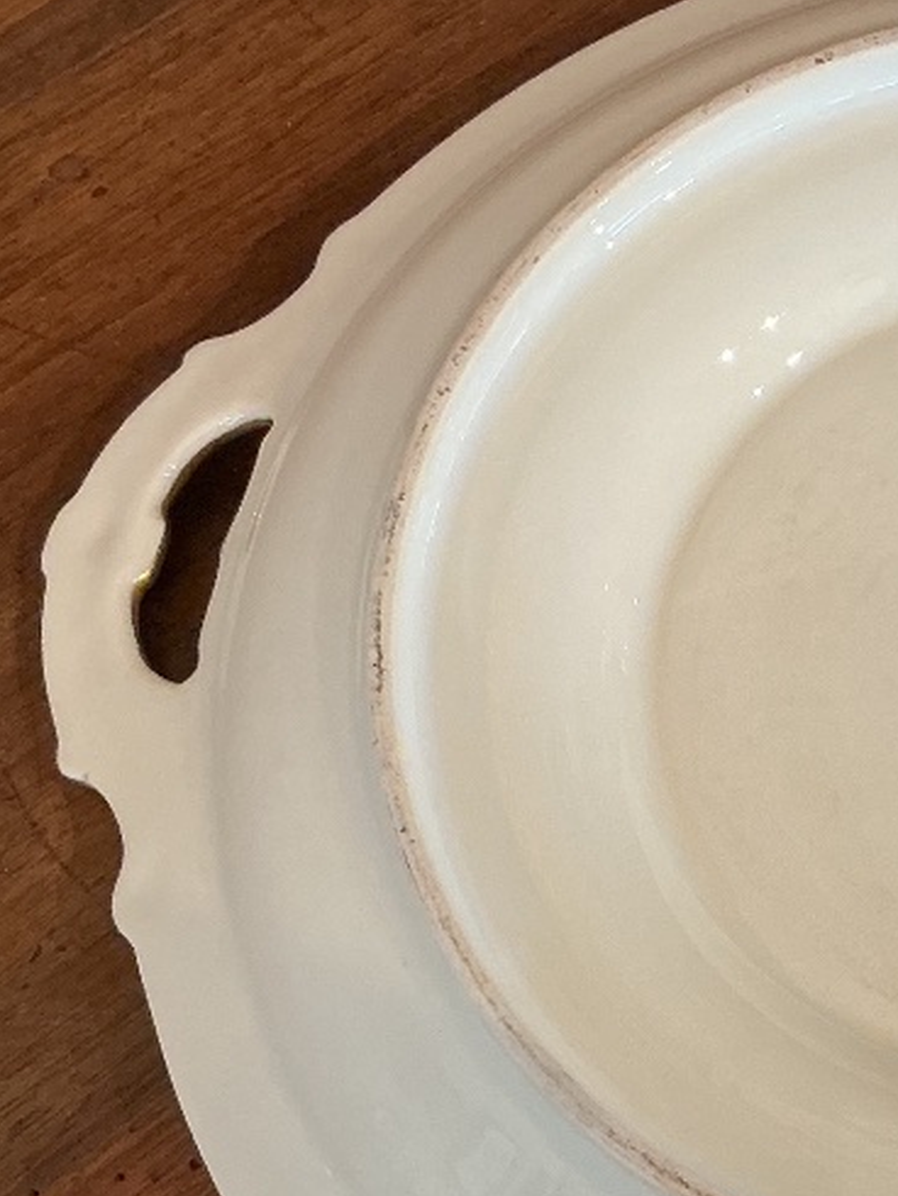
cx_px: 1069
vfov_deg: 27.1
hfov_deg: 19.6
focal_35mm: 71
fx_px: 2454
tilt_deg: -67.7
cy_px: 874
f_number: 1.8
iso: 100
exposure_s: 1/60
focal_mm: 3
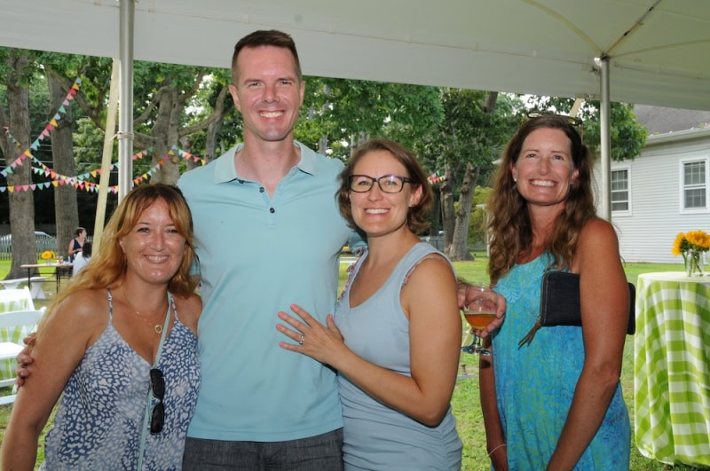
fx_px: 709
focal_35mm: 36
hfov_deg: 53.2
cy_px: 236
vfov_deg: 36.8
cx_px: 355
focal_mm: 24
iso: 500
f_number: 10
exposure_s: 1/60
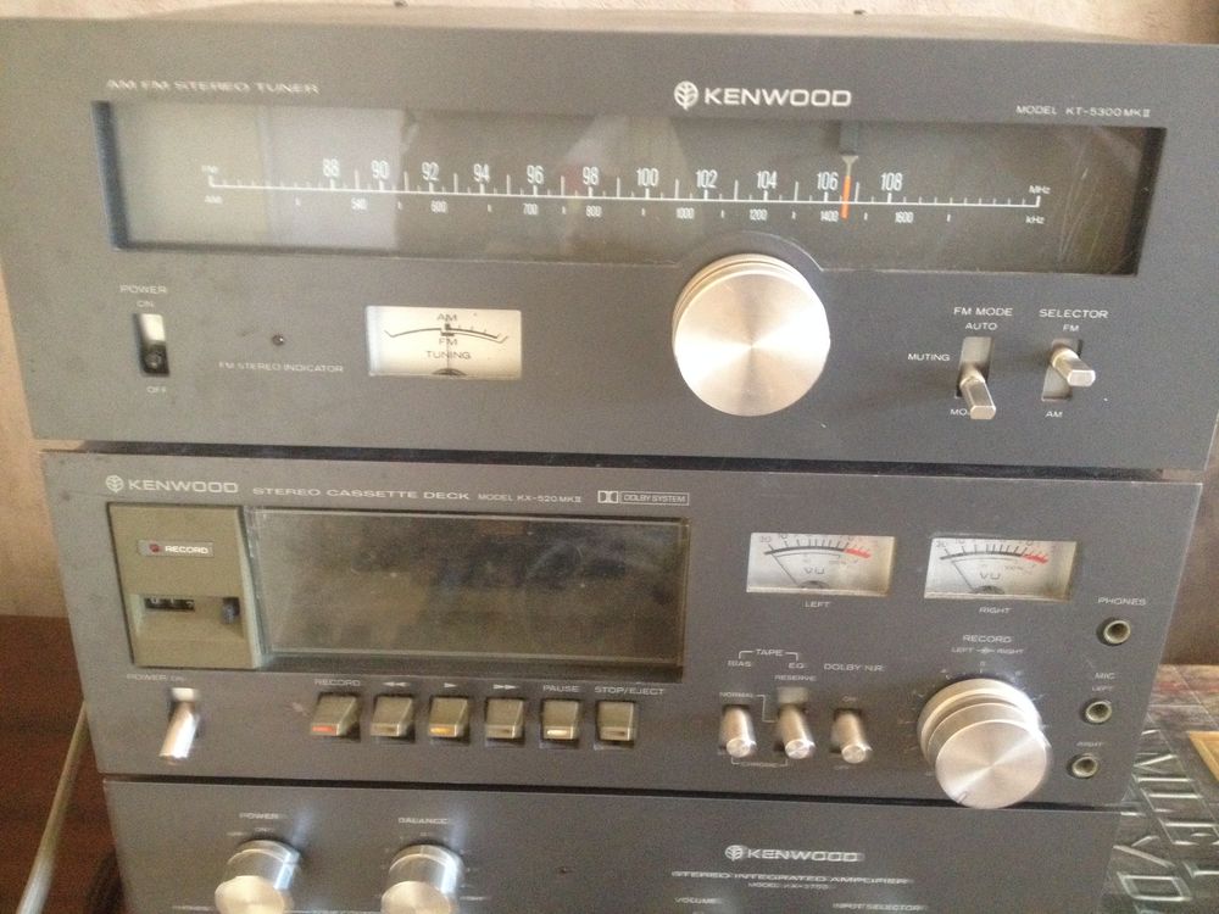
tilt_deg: -25.7
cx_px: 610
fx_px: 1233
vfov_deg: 40.7
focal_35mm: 35
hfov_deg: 52.6
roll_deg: -1.4
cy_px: 457
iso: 400
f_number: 2.4
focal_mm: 4.28
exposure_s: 1/20
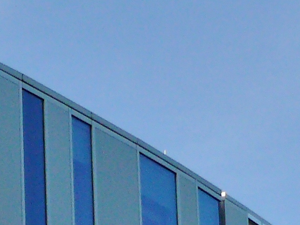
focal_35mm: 226
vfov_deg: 6.1
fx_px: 1959
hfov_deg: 8.6
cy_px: 644
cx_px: -74
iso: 100
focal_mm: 7.4
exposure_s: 1/400
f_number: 5.6
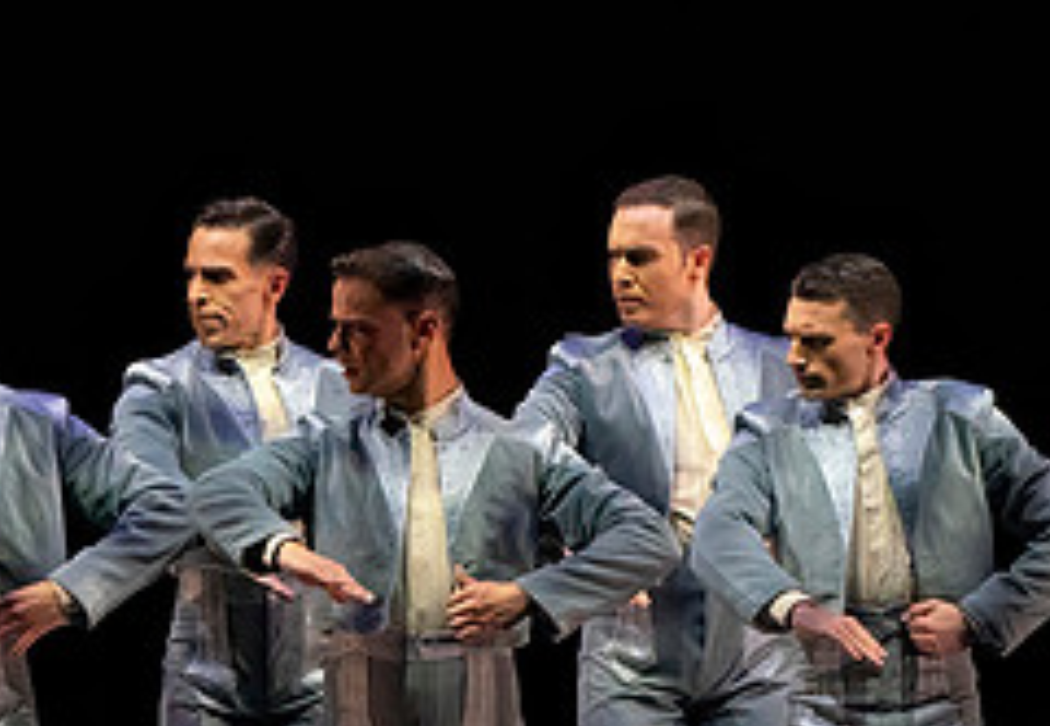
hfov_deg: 2.8
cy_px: 765
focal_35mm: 738
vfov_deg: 1.9
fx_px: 21775
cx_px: -263
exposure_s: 1/400
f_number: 8
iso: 10000
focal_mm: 226
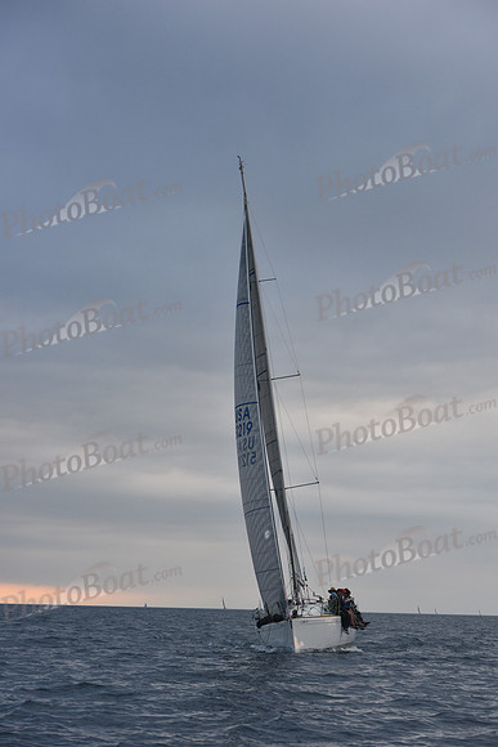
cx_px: 249
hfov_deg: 17.1
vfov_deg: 25.4
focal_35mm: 80
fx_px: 1659
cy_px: 374
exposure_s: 1/640
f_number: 6.3
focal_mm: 80
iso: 500
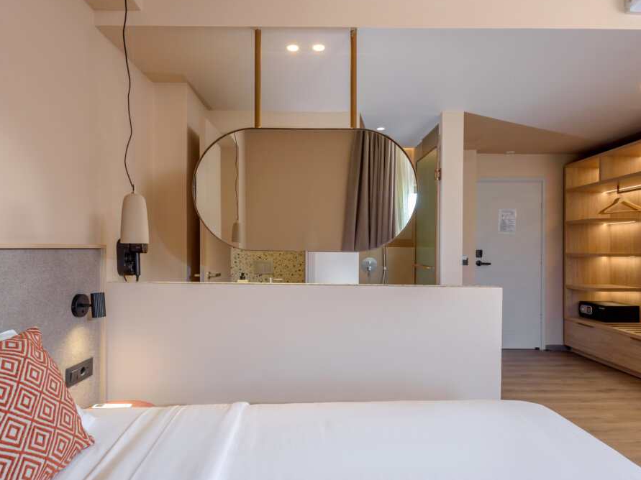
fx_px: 389
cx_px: 354
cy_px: 235
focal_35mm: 21
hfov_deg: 78.7
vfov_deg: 63.4
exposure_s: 1/25
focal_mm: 19
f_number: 9
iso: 400
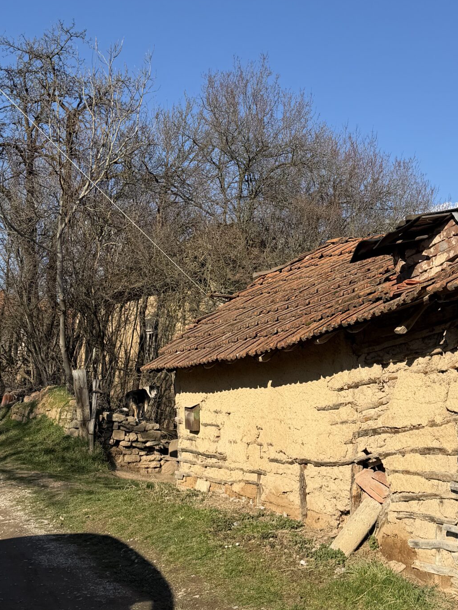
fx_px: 794
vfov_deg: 41.8
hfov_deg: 31.9
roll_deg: -2.2
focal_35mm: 45
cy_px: 373
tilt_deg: +3.5
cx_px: 314
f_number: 1.78
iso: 80
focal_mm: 6.76
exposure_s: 1/3759
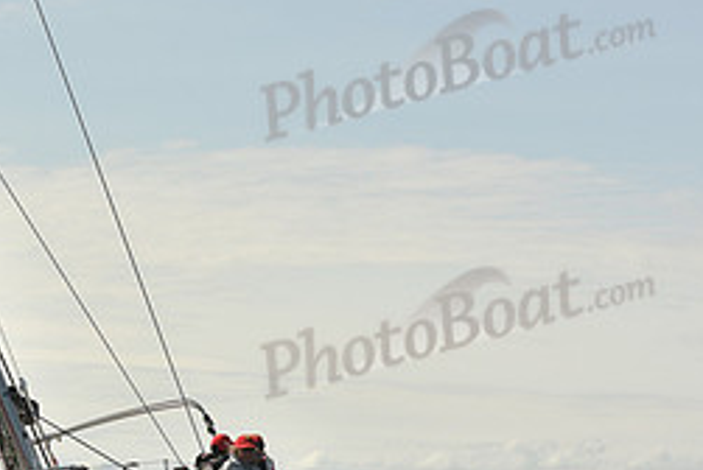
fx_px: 3519
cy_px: 511
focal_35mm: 180
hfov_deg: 11.4
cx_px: 118
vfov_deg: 7.6
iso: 250
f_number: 9
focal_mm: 78
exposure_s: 1/800
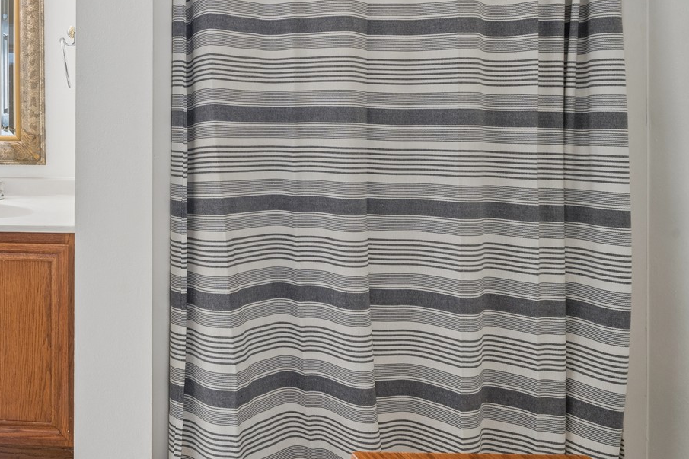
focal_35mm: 30
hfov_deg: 52.7
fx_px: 574
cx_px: 45
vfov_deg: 42.0
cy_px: 104
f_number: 10
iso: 400
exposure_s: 1/6
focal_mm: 16
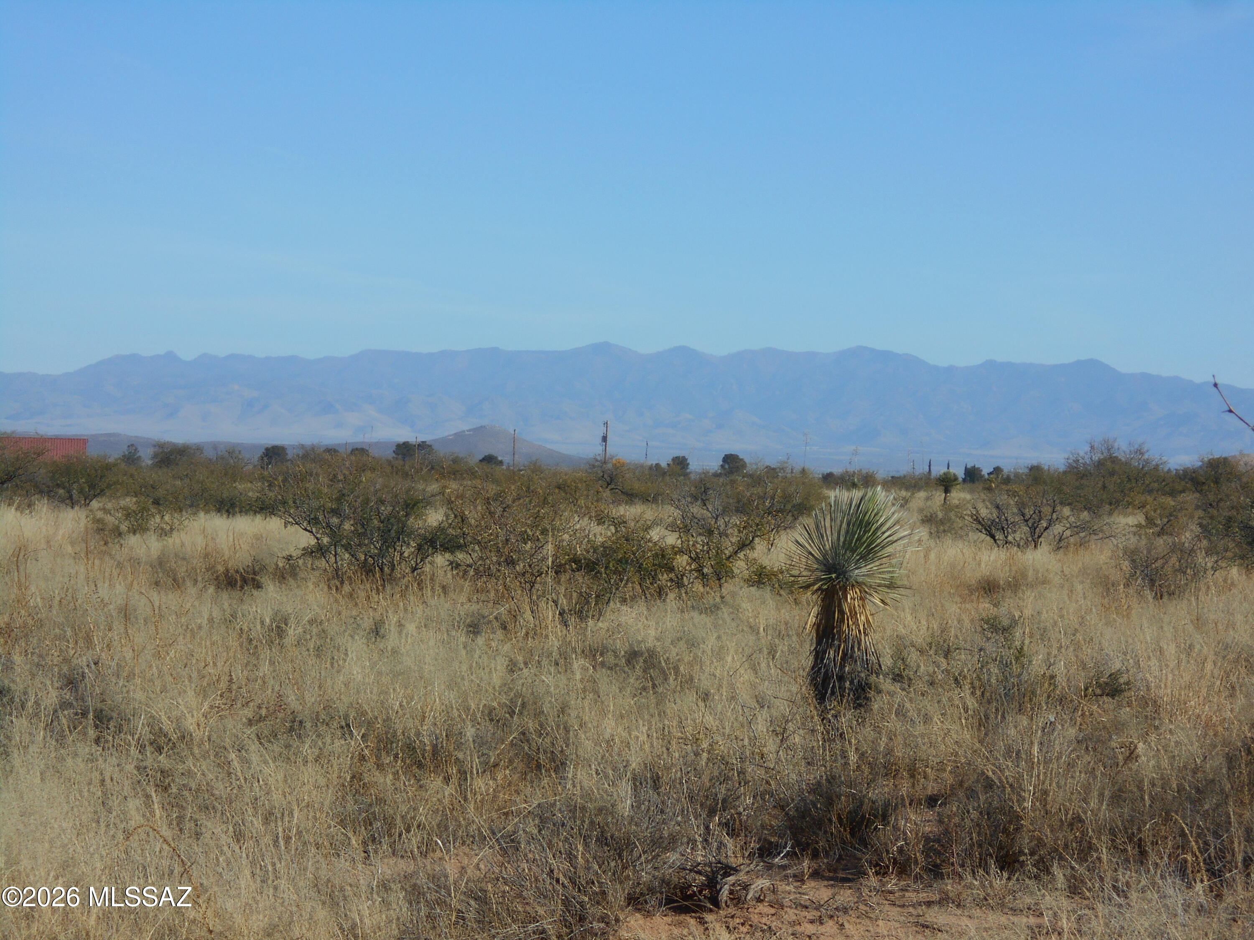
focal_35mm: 130
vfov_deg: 11.4
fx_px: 4709
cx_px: 627
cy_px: 470
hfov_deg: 15.2
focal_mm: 23
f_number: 6.5
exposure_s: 1/500
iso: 80
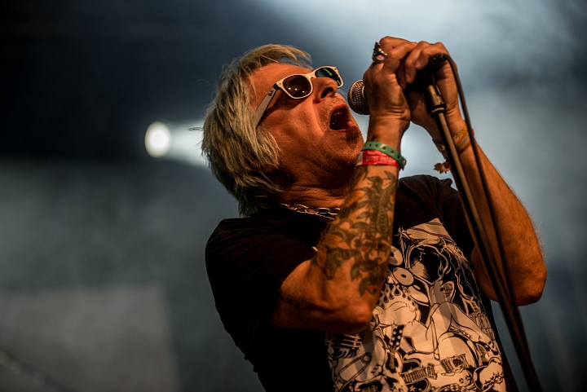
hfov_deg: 17.1
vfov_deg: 11.4
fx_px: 1958
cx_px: 294
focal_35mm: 120
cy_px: 196
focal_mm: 120
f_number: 2.8
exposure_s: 1/125
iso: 500
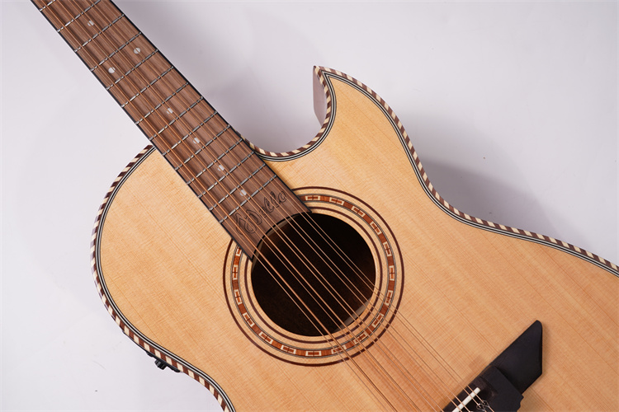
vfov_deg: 33.4
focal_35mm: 40
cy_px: 206
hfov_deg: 48.5
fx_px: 688
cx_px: 310
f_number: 13
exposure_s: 1/125
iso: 100
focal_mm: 40
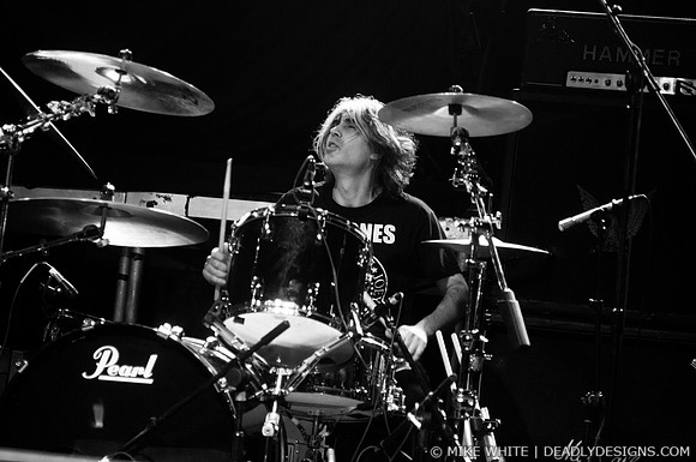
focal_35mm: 105
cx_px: 348
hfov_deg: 19.5
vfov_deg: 13.0
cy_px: 231
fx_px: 2027
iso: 800
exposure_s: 1/320
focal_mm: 70
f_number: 3.8
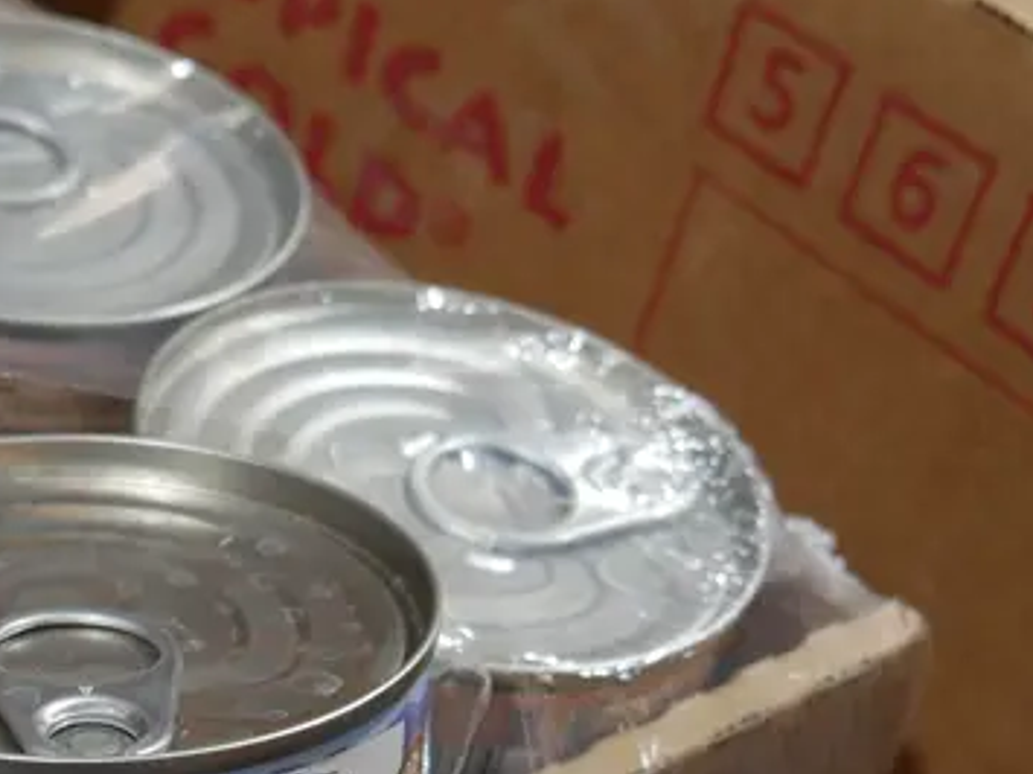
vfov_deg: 11.5
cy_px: 805
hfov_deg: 14.6
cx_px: -445
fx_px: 3789
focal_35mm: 127
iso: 400
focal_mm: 22
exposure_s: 1/60
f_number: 4.7
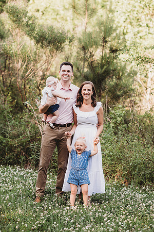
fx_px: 545
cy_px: 116
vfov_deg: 23.9
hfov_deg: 16.1
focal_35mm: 85
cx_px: 77
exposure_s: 1/250
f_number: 2.2
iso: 100
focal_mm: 85
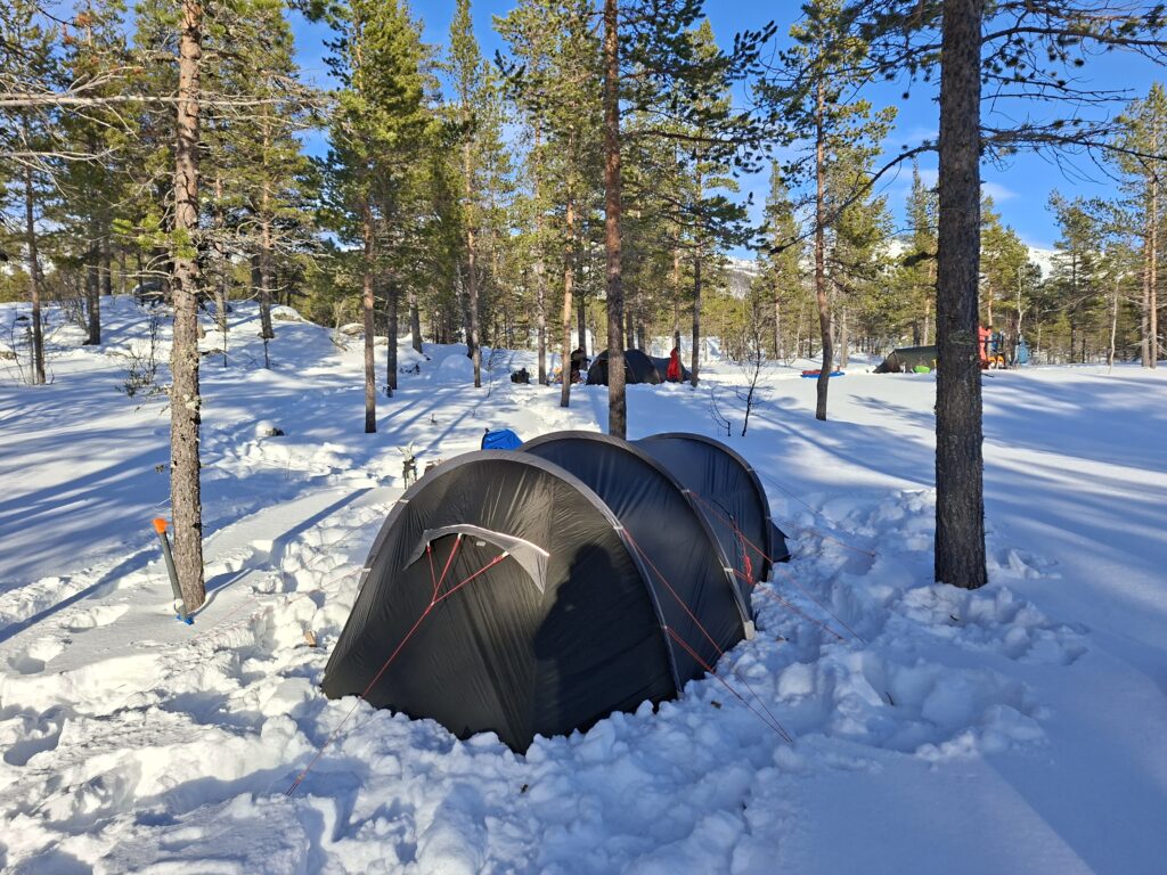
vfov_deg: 58.9
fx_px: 775
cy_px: 438
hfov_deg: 73.9
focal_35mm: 23
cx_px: 584
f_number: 1.8
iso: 50
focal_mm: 5.54
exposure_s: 1/1825
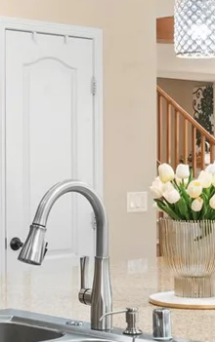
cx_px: 98
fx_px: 917
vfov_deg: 21.2
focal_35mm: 98
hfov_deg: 13.4
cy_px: 164
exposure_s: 1/8
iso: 400
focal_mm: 22
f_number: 8
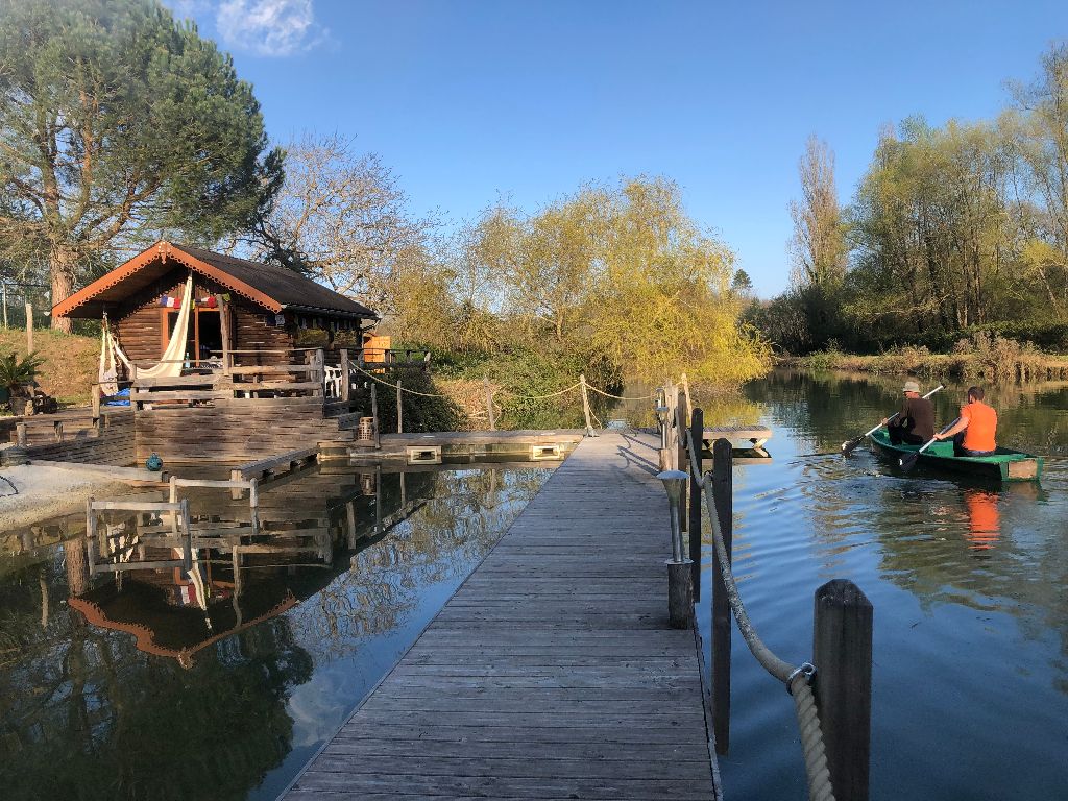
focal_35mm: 28
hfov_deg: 63.4
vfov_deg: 49.7
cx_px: 534
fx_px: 864
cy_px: 400
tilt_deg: -1.3
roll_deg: +1.3
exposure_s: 1/960
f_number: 1.8
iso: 20
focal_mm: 3.99
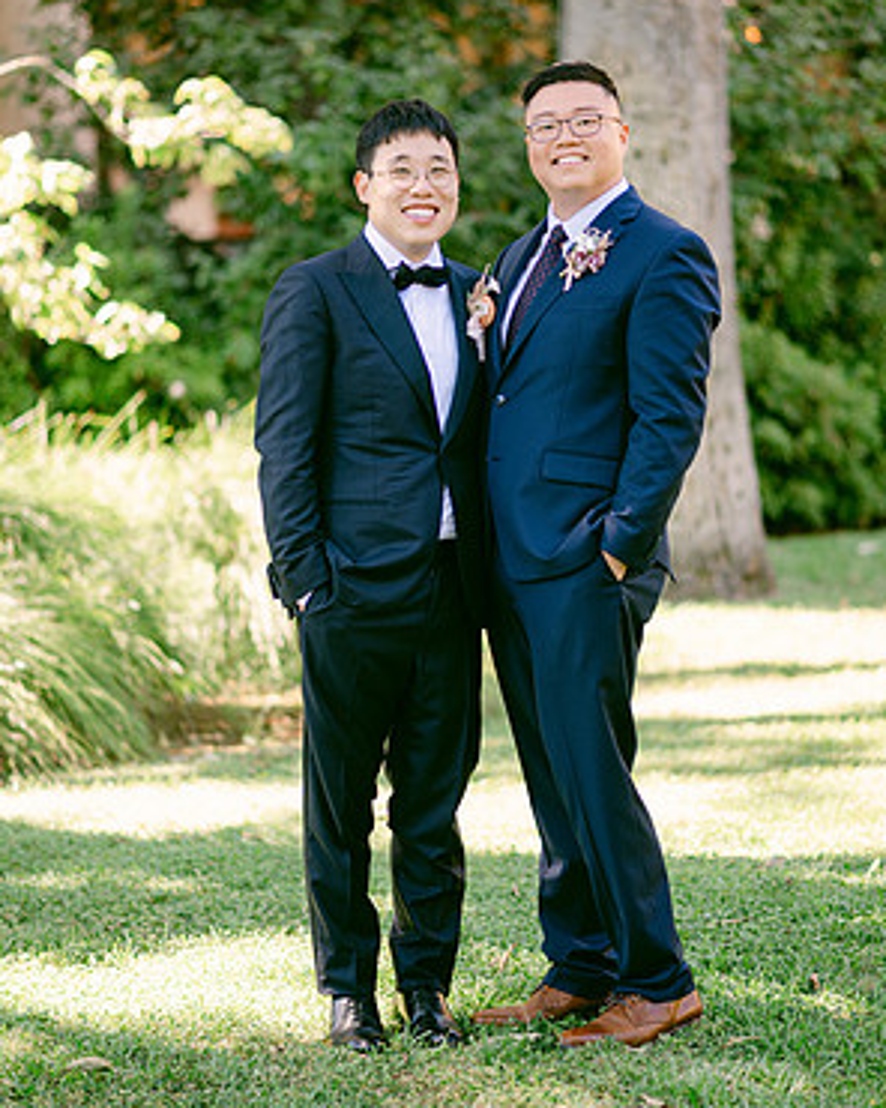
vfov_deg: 19.8
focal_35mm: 97
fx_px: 3179
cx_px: 446
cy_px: 488
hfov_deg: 15.9
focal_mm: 85
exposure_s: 1/400
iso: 80
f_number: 1.8
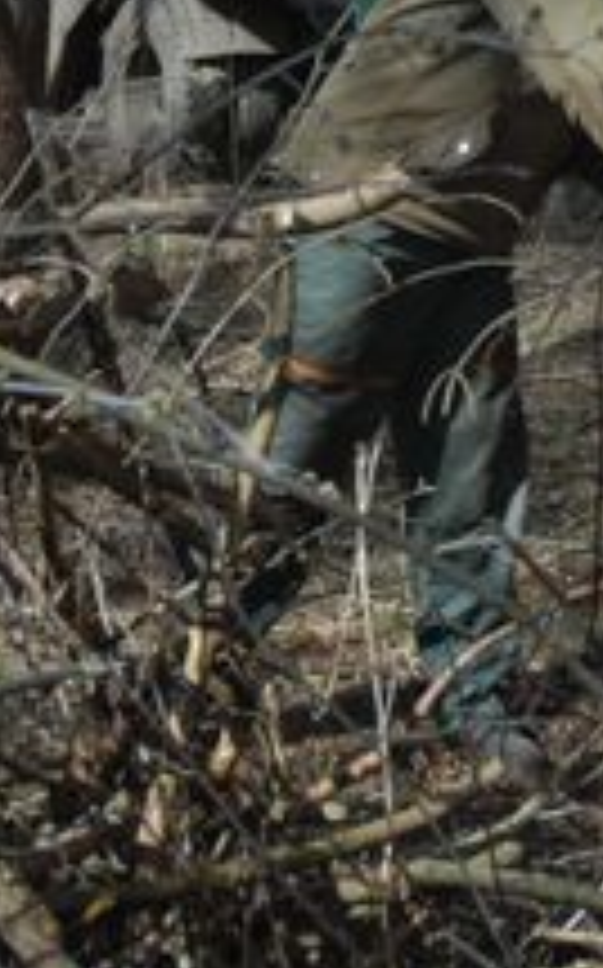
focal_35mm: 144
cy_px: 5
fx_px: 3785
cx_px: 1035
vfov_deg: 14.3
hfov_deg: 8.8
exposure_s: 1/500
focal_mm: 29
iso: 125
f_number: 3.8
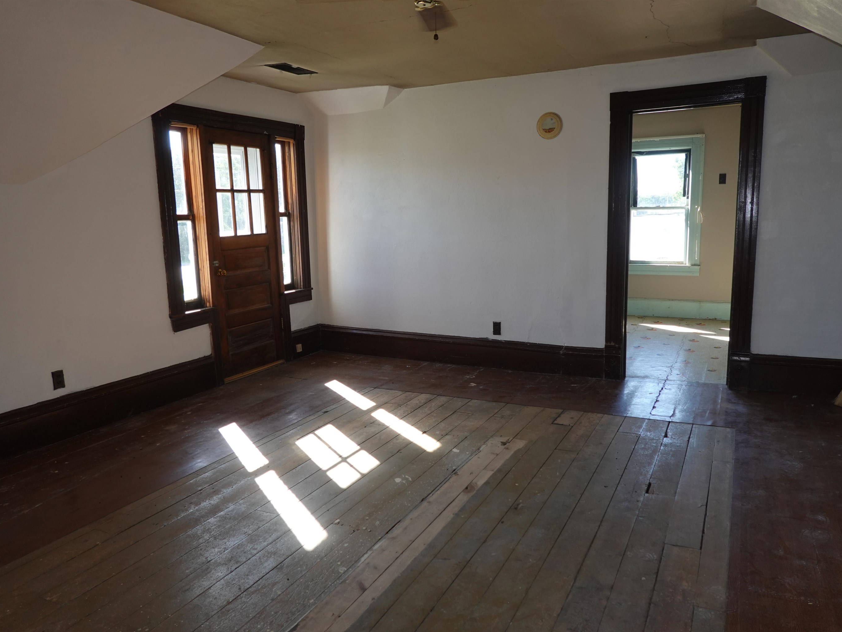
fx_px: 632
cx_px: 453
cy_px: 316
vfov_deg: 53.1
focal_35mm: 26
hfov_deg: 67.2
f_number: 2.8
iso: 125
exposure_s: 1/125
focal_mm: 9
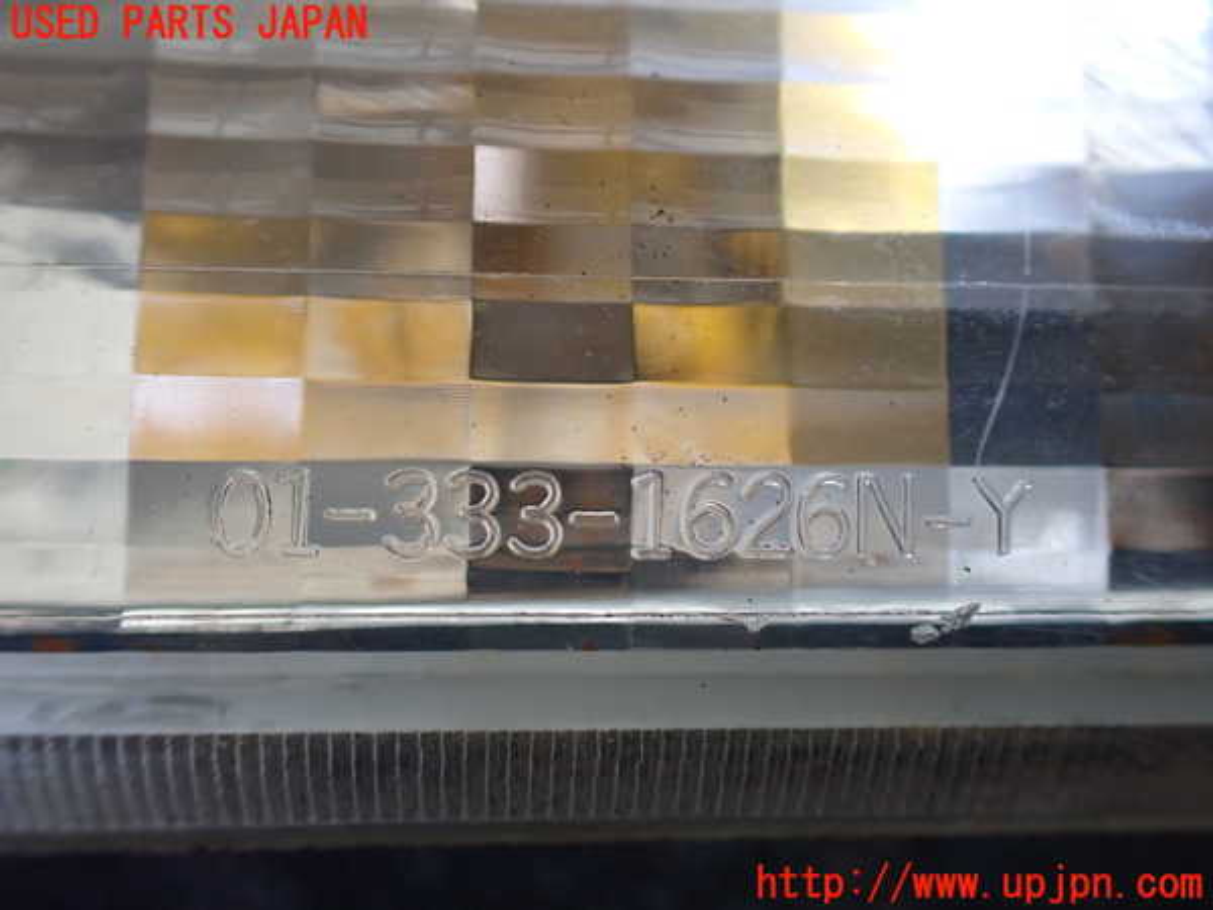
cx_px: 606
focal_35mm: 30
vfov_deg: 46.8
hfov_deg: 60.0
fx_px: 1051
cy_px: 455
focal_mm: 5.4
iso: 500
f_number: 2.3
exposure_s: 1/125
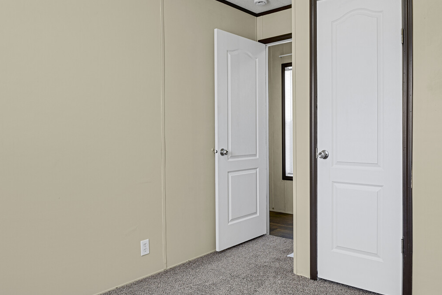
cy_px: 136
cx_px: 272
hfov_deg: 66.5
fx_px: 331
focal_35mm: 27
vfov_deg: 47.9
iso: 250
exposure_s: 1
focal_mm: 17
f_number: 8
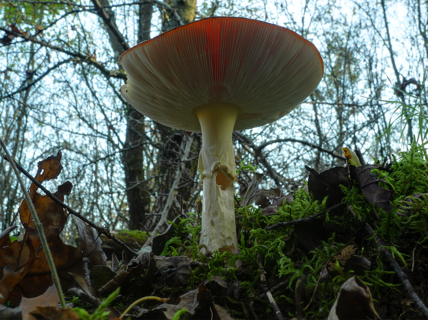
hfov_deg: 42.1
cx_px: 214
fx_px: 556
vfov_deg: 32.2
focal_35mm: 45
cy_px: 160
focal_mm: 9.7
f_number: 7.1
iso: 100
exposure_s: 1/6
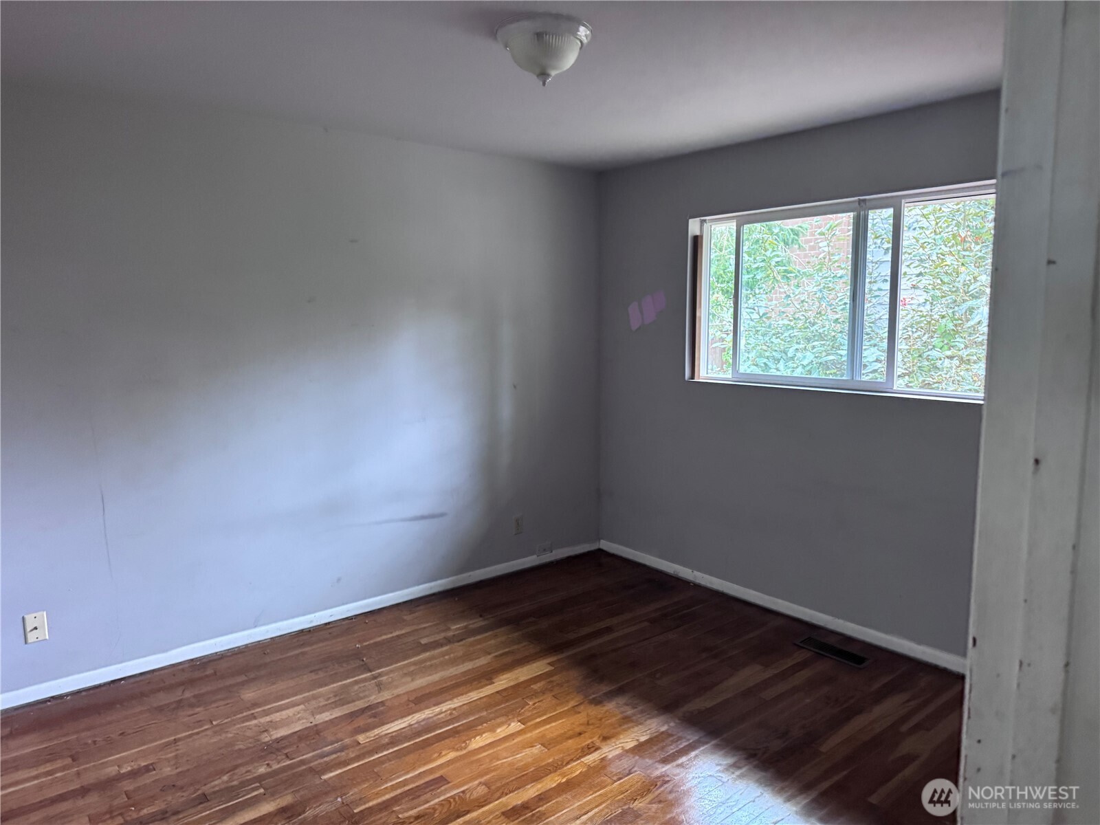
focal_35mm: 24
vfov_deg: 56.8
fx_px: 763
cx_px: 550
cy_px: 412
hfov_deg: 71.6
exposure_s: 1/60
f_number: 1.78
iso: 800
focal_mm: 6.76
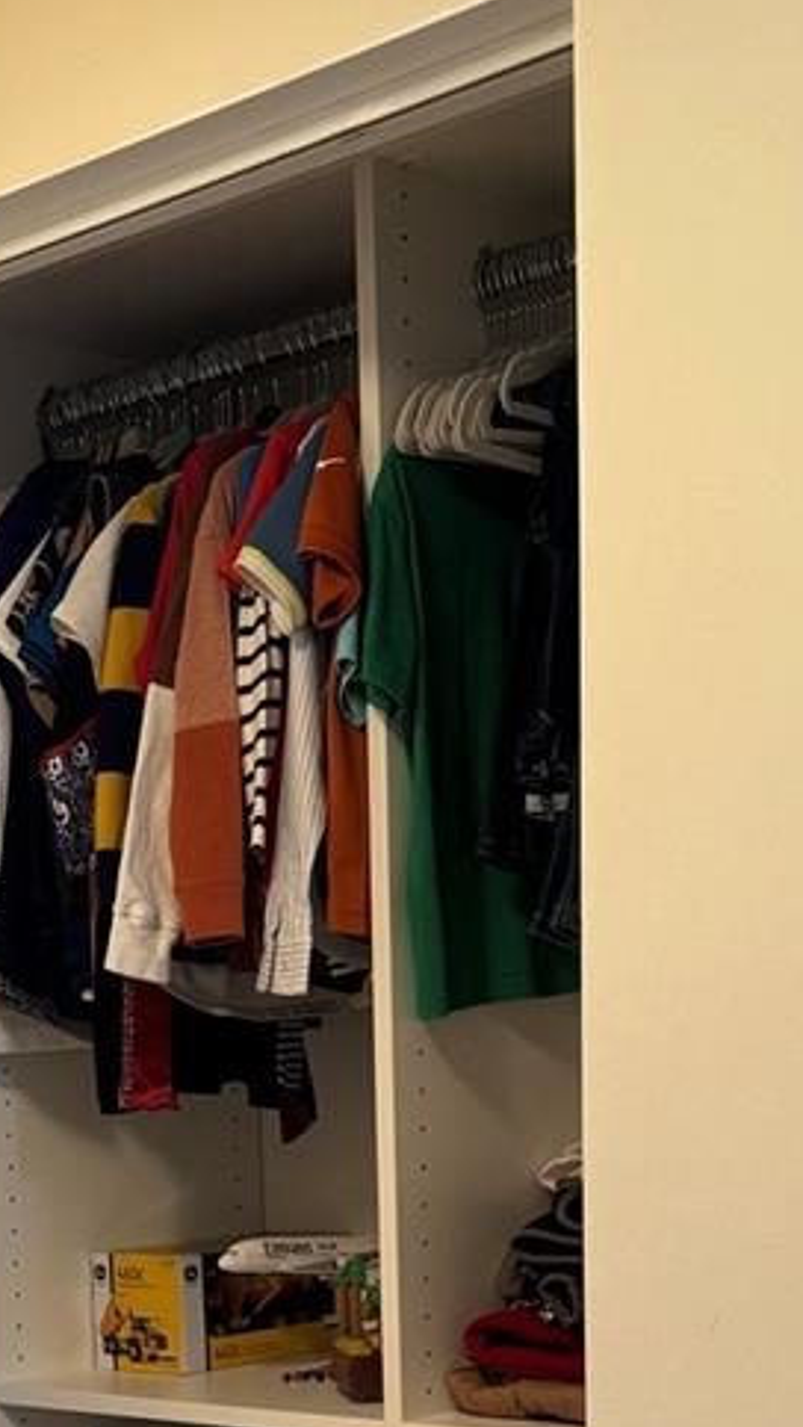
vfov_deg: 30.3
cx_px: 154
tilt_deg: -7.6
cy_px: 1395
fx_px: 2458
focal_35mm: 65
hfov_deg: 18.4
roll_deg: +2.6
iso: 125
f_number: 1.78
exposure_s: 1/60
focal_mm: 6.76
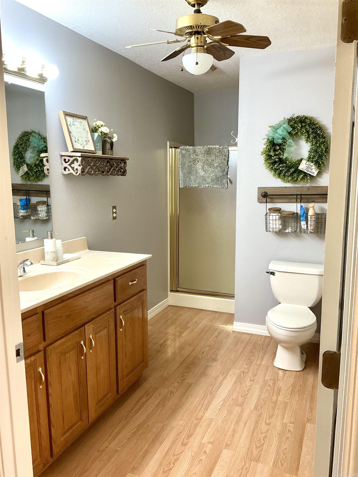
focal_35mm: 29
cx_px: 179
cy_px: 238
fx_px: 400
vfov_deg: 61.7
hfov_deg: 48.2
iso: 160
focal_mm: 3
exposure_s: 1/60
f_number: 1.8
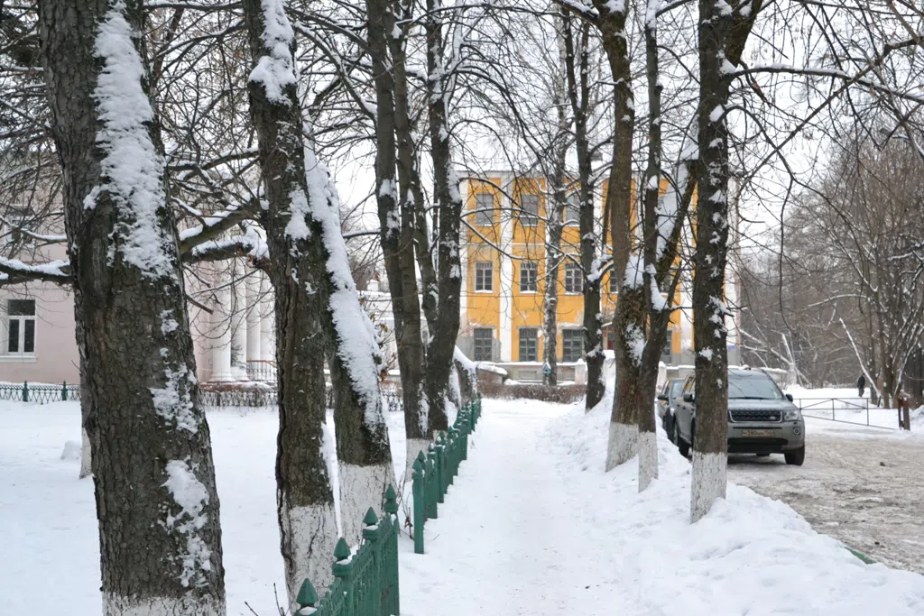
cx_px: 462
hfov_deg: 43.6
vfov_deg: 29.9
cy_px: 308
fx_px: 1155
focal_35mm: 45
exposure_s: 1/320
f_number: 9
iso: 3200
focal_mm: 30
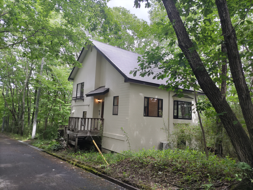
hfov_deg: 67.3
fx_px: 190
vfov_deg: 53.1
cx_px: 126
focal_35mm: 26
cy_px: 95
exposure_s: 1/100
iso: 243
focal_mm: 4.8
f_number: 1.79
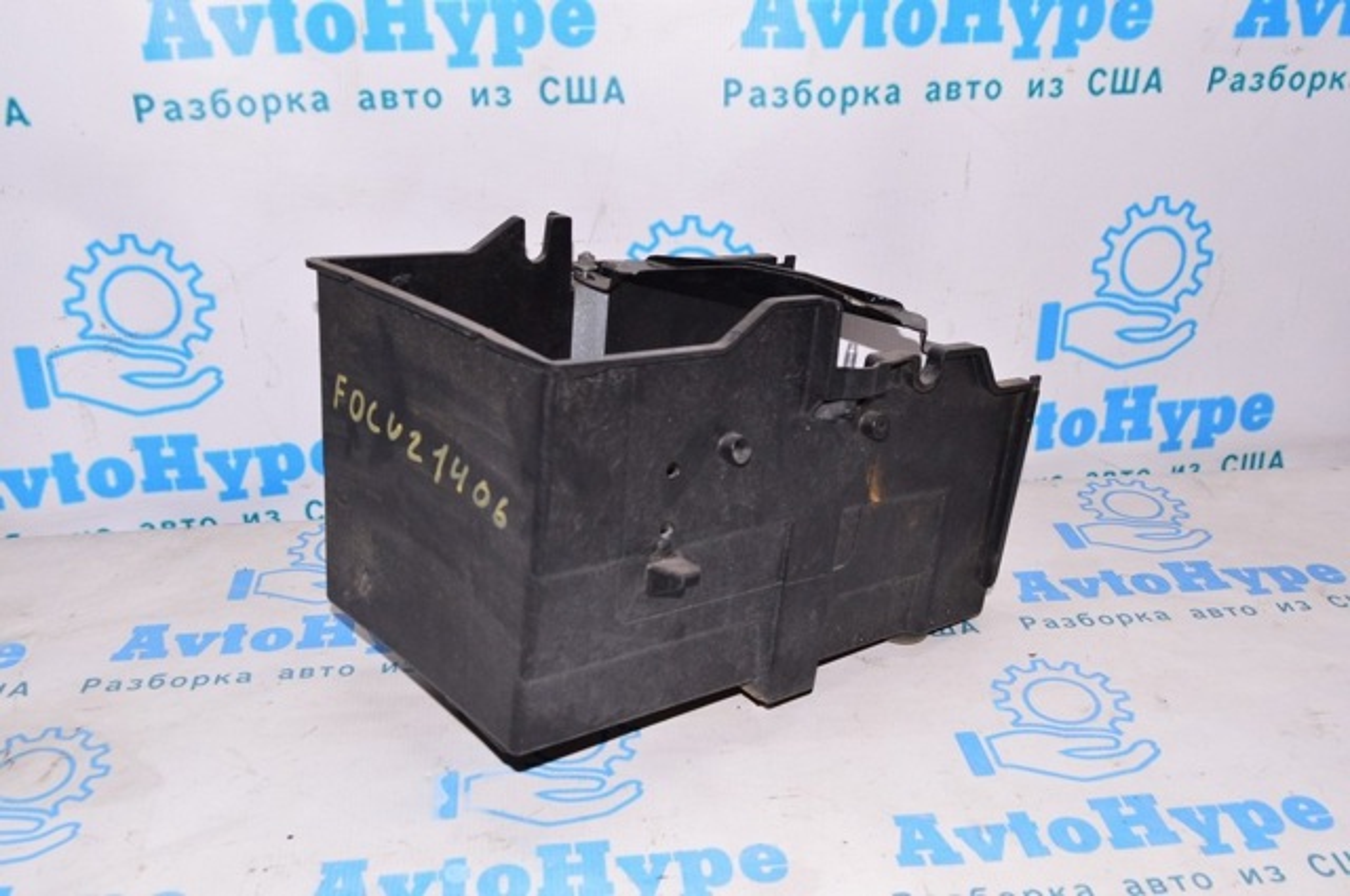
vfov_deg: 36.8
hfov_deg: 53.2
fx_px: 1348
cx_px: 675
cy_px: 448
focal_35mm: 36
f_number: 8
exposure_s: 1/200
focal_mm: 24
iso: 1600
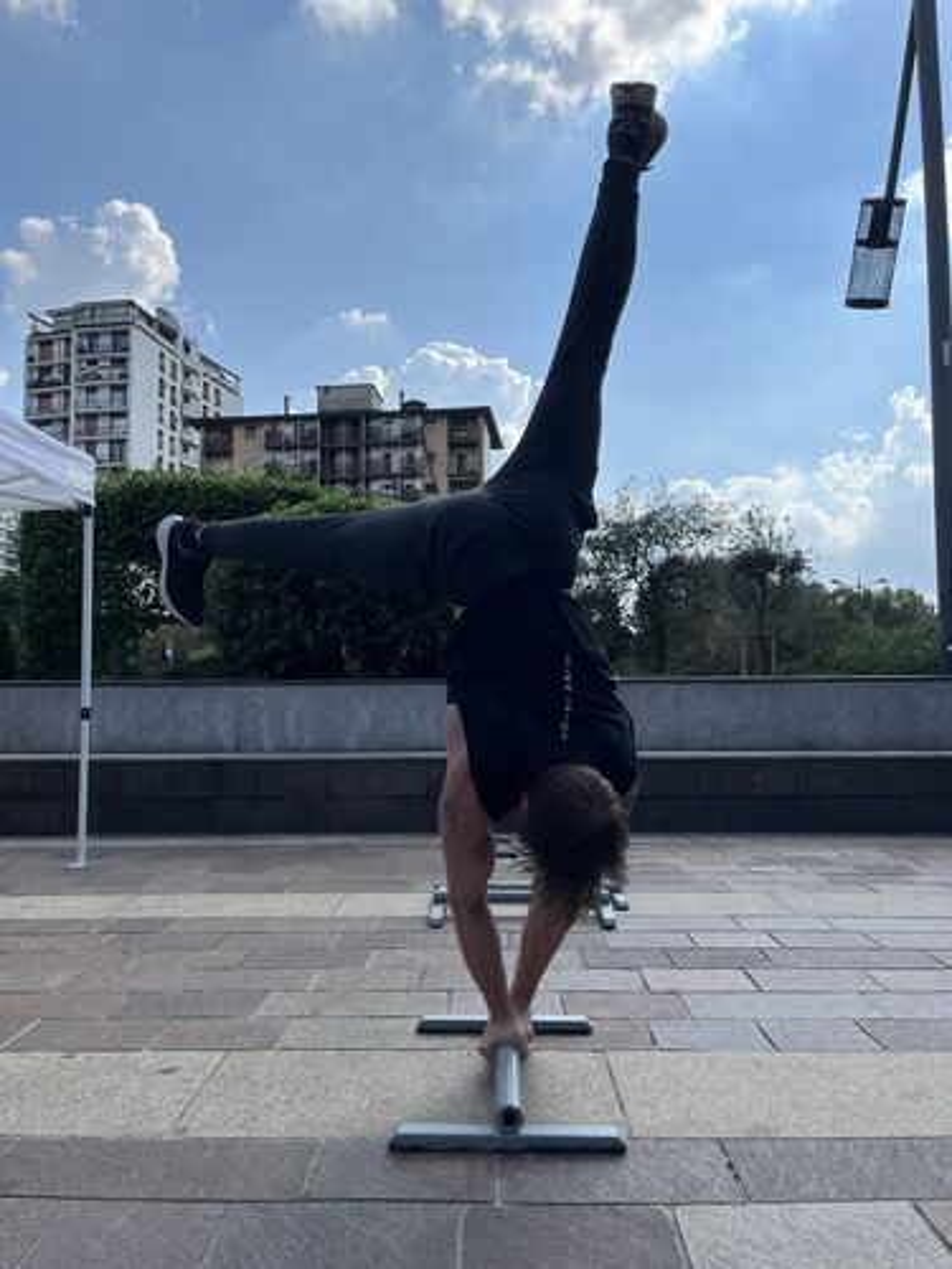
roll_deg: +0.5
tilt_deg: +4.4
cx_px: 476
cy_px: 634
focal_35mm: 26
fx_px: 953
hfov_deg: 53.1
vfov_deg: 67.3
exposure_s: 1/5319
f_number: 1.6
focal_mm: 5.1
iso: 50
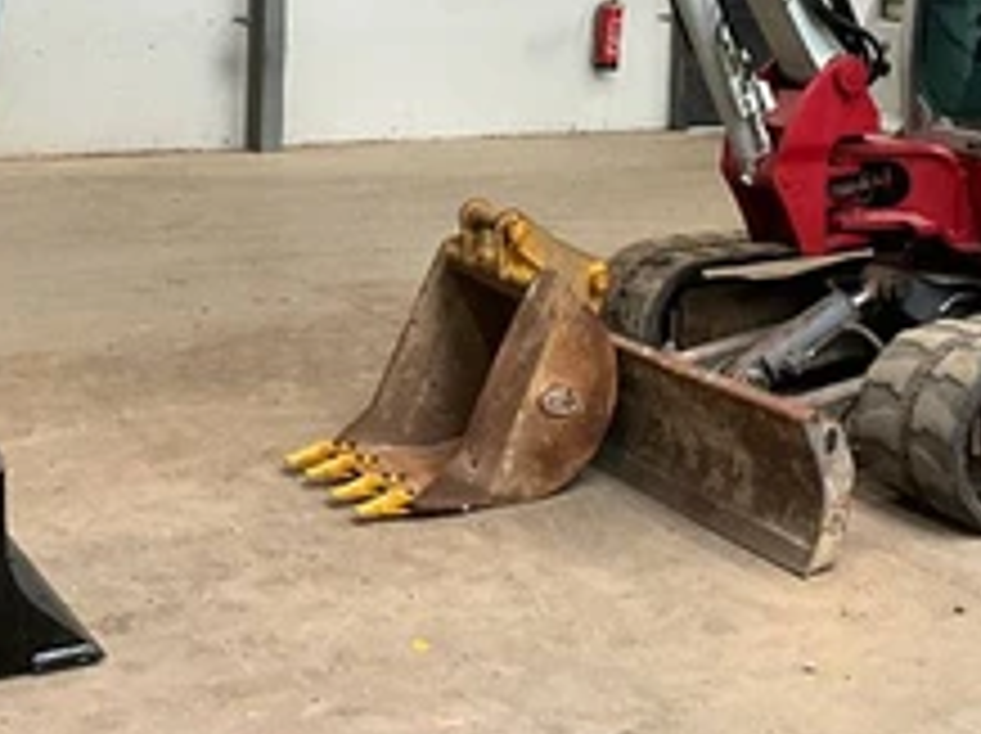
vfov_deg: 22.1
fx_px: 1812
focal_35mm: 64
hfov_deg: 30.2
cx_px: 590
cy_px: 9
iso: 100
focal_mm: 3
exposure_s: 1/60
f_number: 1.8
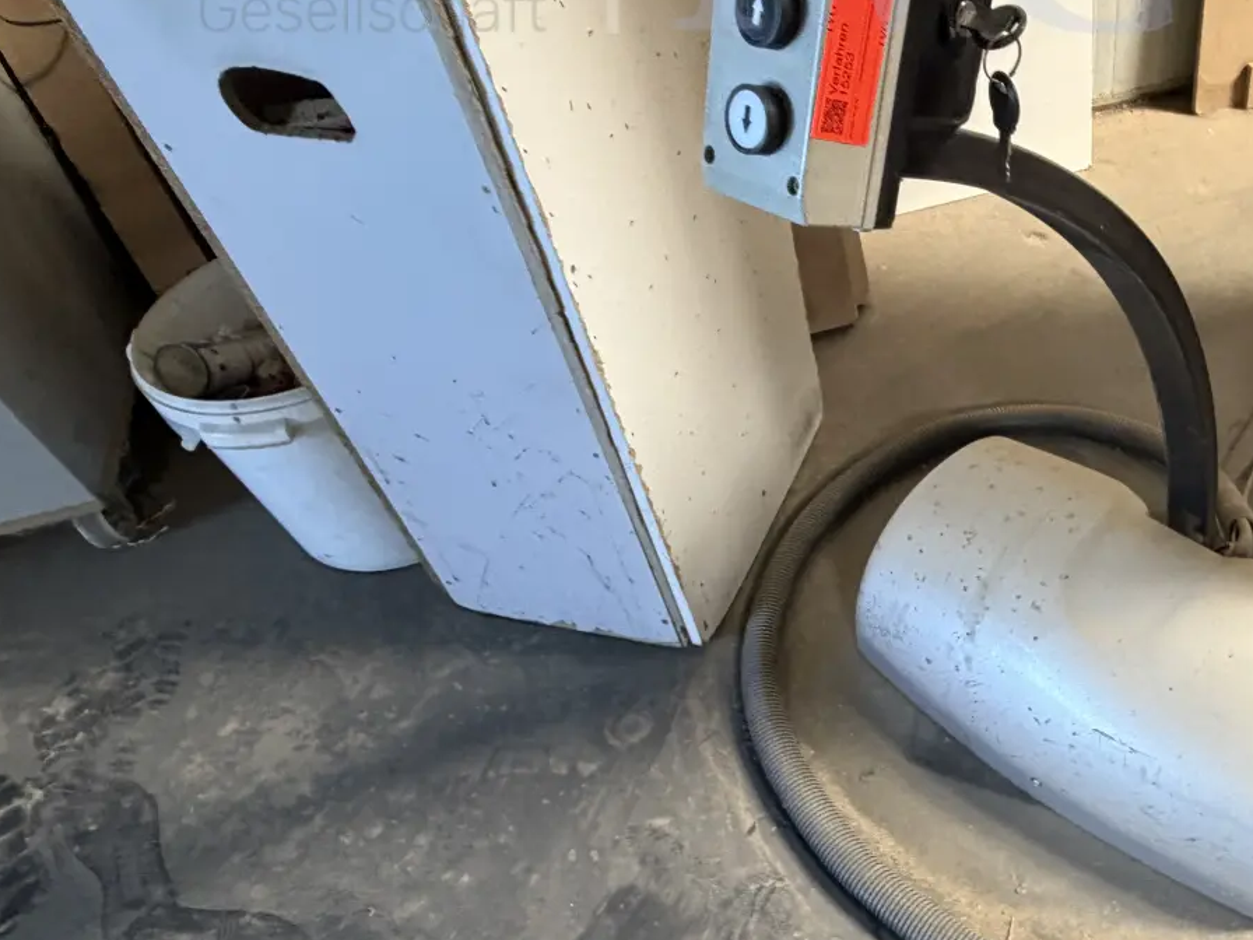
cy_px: 631
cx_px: 989
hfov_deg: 56.0
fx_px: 1086
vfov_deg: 46.0
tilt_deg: -51.1
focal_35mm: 30
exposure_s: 1/71
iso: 320
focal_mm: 2.22
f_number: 2.2
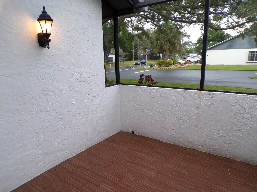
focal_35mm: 24
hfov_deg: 71.6
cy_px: 96
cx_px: 128
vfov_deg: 56.8
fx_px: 178
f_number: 3
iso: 100
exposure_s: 1/56
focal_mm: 4.3
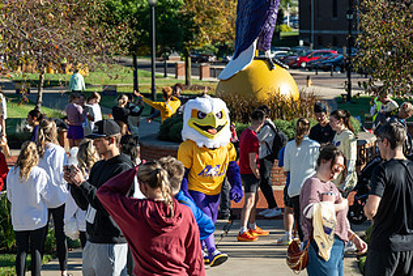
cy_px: 135
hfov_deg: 15.3
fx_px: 1538
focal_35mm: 134
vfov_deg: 10.2
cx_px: 186
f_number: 3.2
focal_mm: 73
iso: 100
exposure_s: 1/800
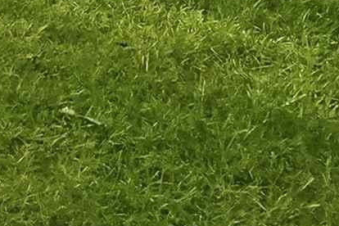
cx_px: -585
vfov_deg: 10.3
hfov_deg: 12.5
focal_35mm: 104
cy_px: -403
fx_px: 979
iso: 12800
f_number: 8
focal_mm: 14
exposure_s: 1/4000
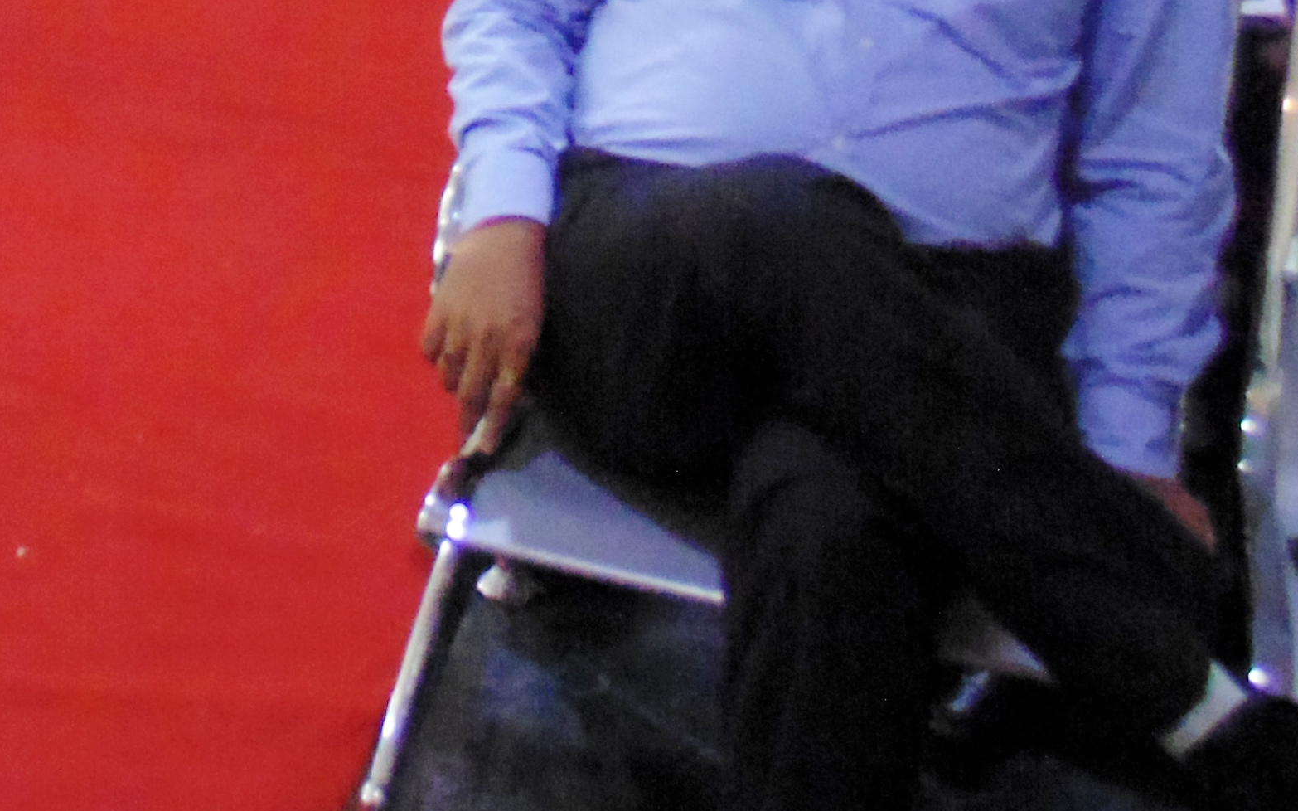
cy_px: -246
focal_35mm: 78
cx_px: 11
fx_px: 2759
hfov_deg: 25.2
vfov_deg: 15.9
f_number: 3.1
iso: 400
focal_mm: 4.5
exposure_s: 1/15
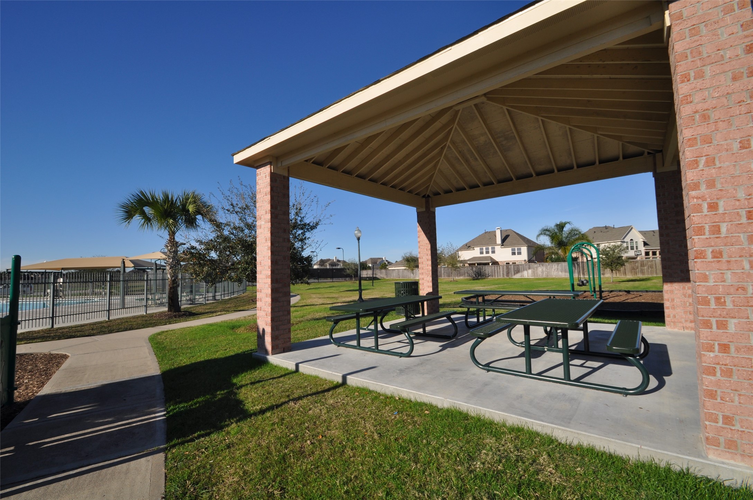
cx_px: 376
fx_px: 313
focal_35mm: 15
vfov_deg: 77.2
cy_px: 250
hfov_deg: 100.5
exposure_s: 1/400
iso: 200
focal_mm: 10
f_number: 10
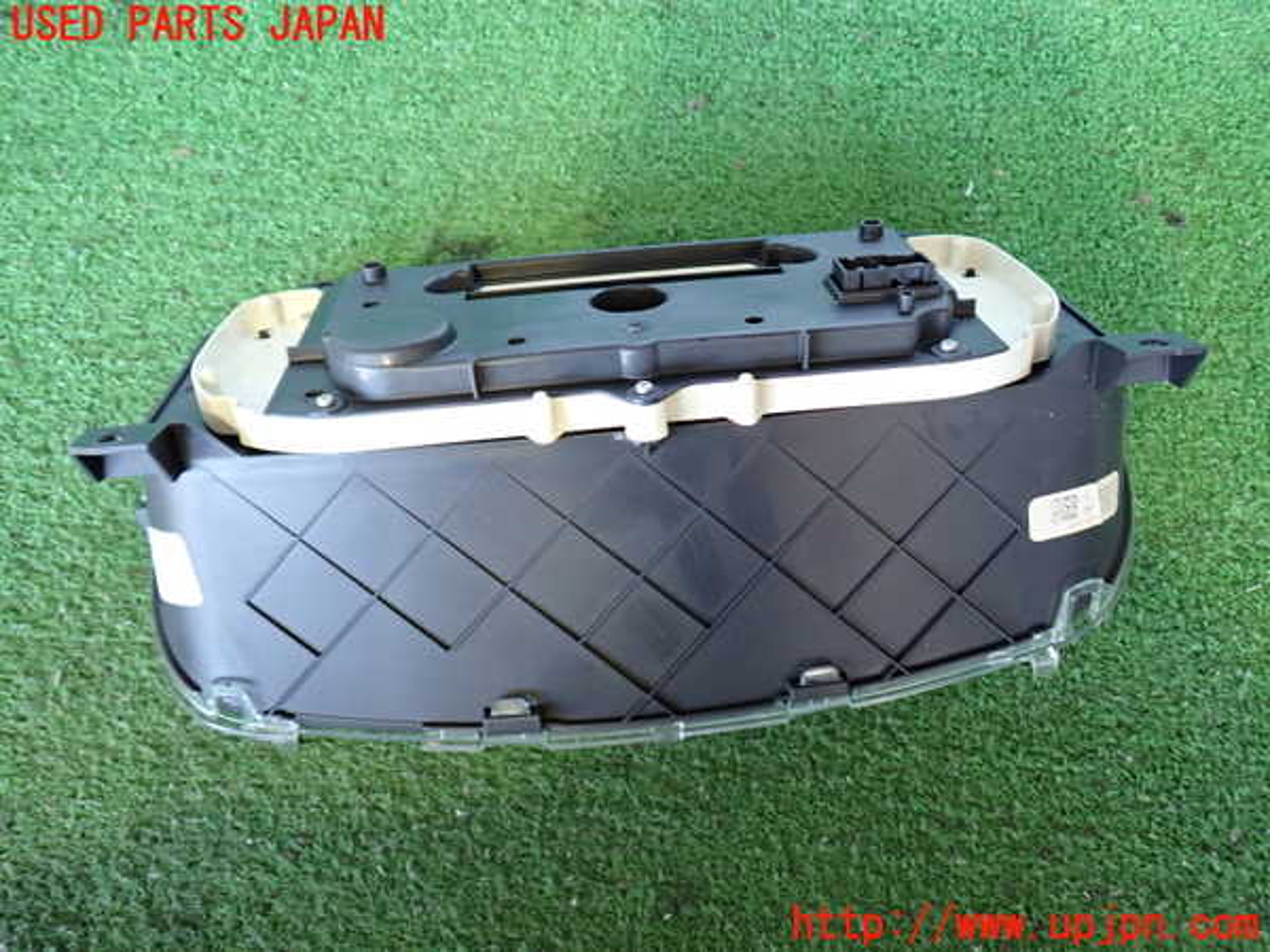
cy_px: 476
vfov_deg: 46.8
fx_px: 1101
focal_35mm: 30
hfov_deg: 60.0
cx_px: 635
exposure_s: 1/30
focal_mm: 5.4
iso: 320
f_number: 2.3
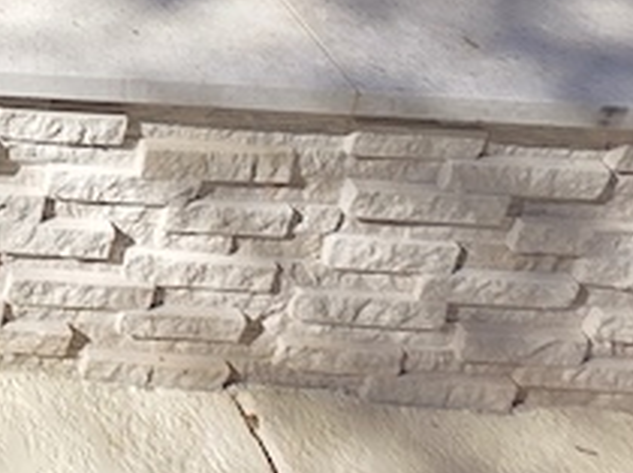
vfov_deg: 17.7
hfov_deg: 21.1
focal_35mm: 62
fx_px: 1132
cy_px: -437
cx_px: -506
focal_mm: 2.2
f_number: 1.9
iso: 40
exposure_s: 1/1376
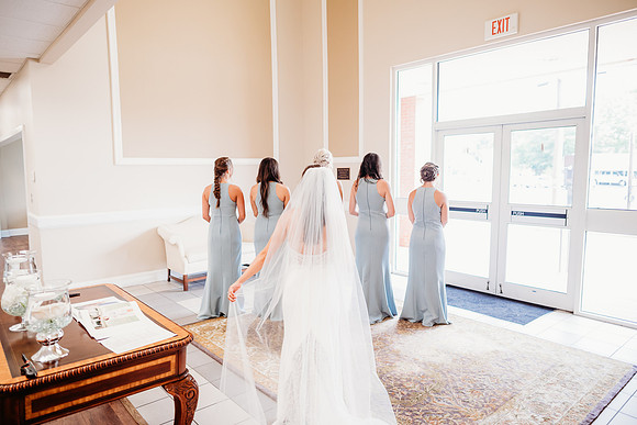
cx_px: 318
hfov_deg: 73.7
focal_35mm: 24
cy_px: 212
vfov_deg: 53.2
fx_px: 425
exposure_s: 1/160
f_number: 2.5
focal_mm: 24
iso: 640
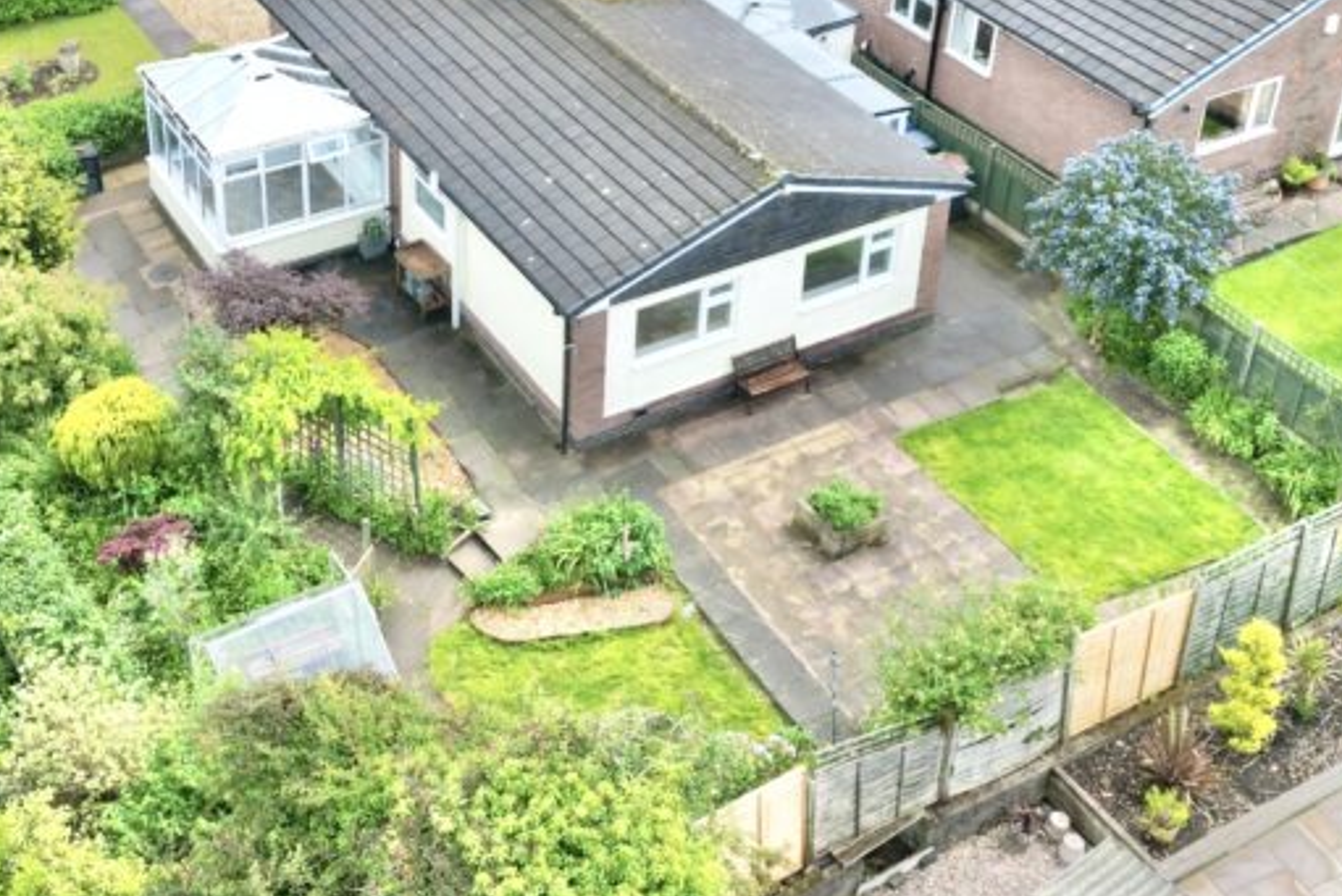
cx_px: 538
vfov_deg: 26.4
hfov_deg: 39.4
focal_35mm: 50
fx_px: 1864
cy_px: 145
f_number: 1.7
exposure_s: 1/1000
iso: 120
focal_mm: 6.72
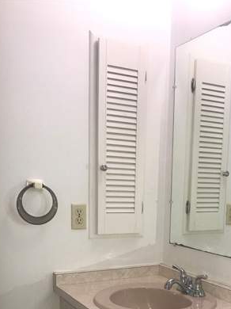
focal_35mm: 46
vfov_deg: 39.5
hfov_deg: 31.2
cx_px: 153
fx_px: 410
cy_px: 252
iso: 20
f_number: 1.8
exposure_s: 1/52
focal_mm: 3.99
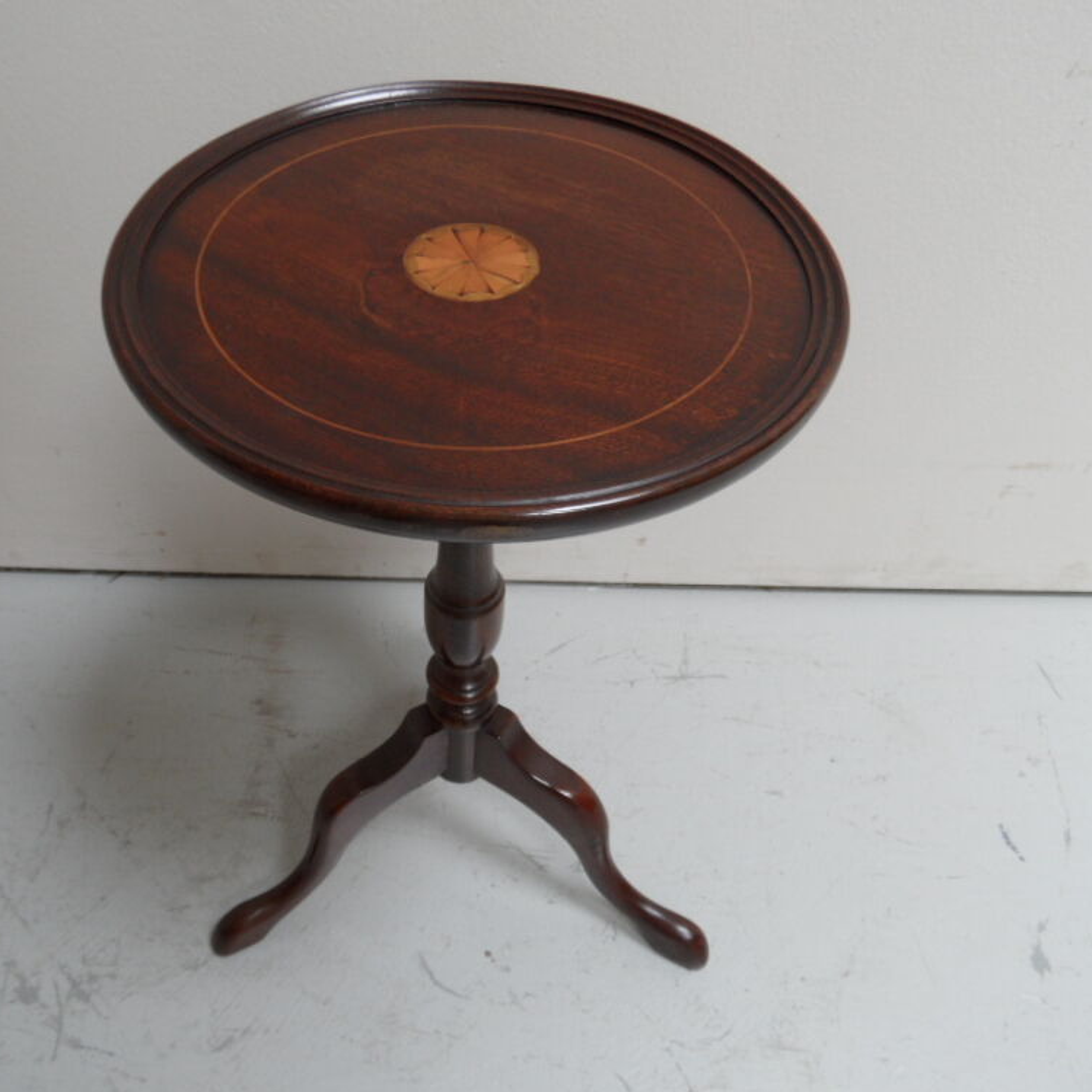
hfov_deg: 55.2
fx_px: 1035
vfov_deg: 55.6
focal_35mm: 29
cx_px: 430
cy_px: 548
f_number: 3.2
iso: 100
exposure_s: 1/45
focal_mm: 3.9
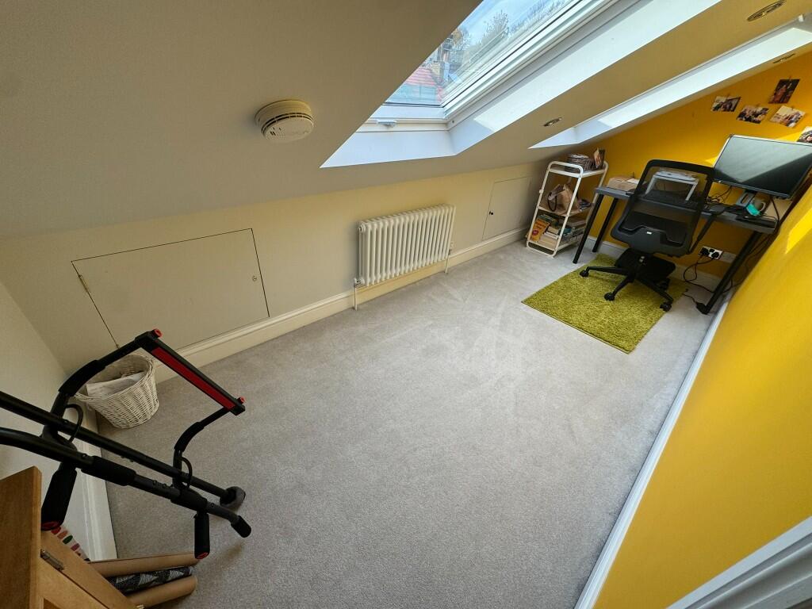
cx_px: 406
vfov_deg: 85.7
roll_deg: -4.3
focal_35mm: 14
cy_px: 304
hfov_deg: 102.1
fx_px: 328
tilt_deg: -33.6
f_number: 2.2
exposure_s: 1/99
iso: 64
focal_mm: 2.22
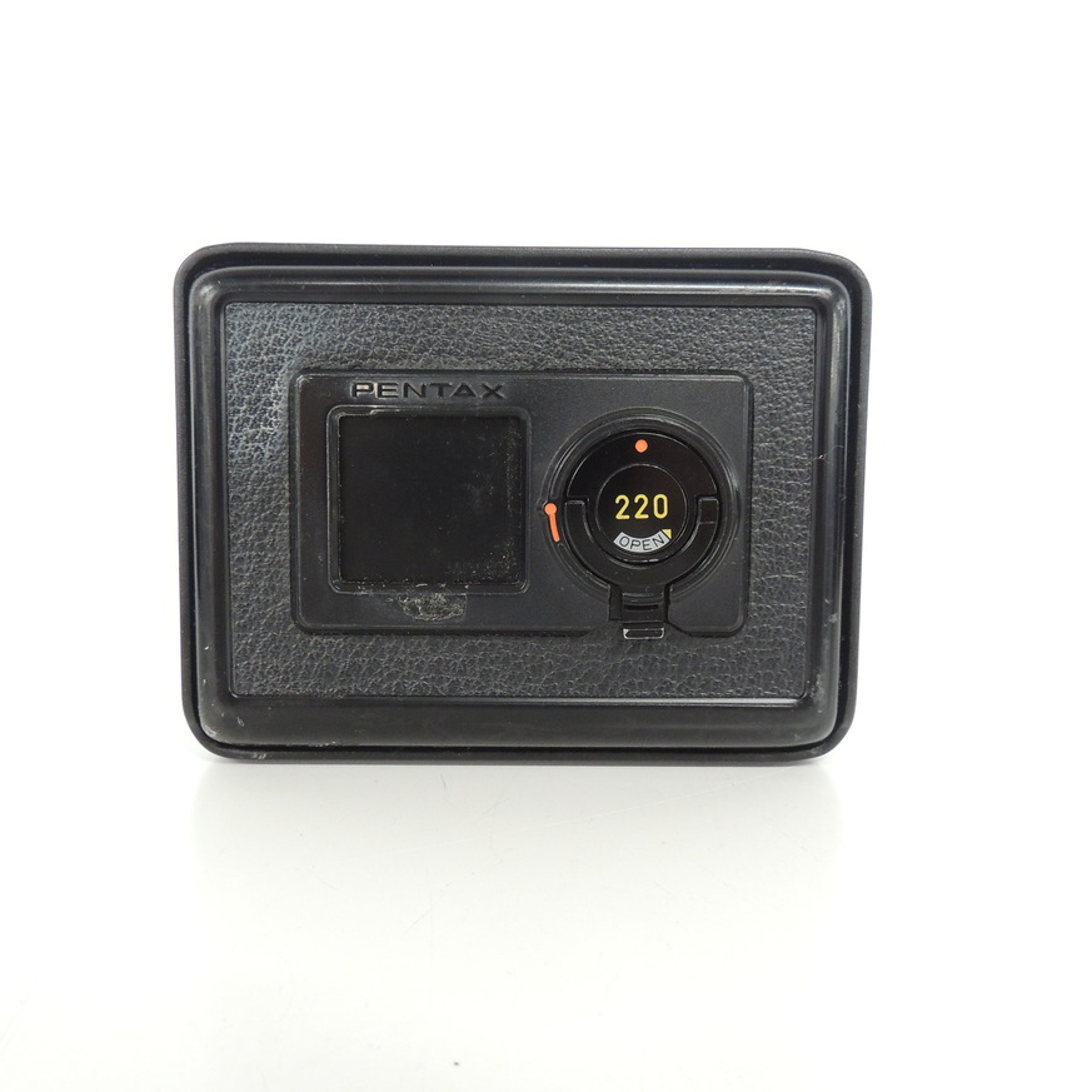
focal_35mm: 34
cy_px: 540
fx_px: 1213
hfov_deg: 48.4
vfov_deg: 48.4
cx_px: 514
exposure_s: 1/30
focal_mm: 4.9
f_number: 3.4
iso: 400
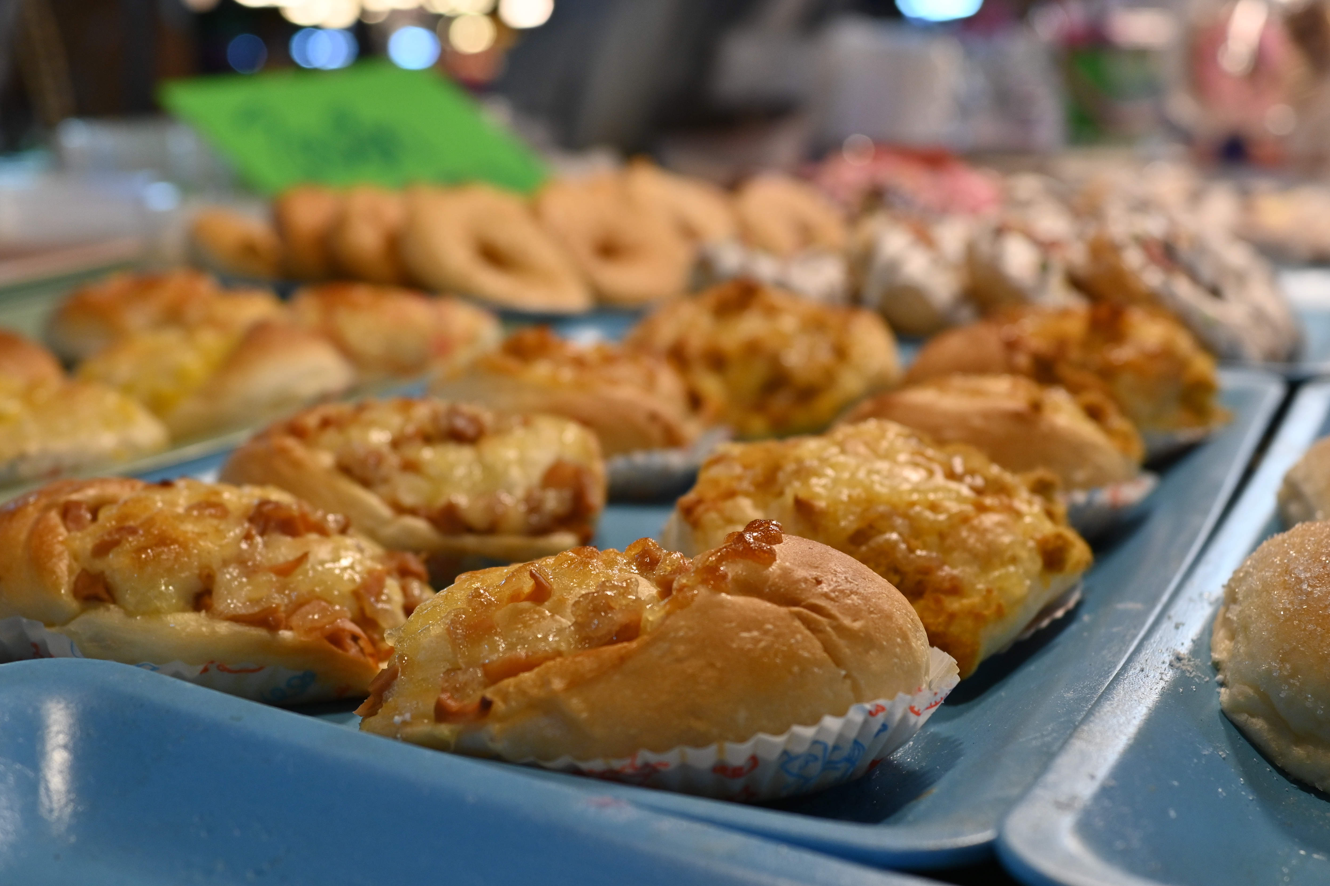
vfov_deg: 28.6
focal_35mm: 47
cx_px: 624
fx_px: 1736
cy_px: 443
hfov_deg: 41.9
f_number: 4
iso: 400
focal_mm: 28
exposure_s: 1/250
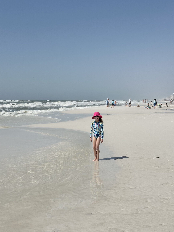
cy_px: 116
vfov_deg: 39.7
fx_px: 322
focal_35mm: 48
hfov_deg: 30.3
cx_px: 87
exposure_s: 1/12048
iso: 64
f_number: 1.78
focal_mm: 6.86
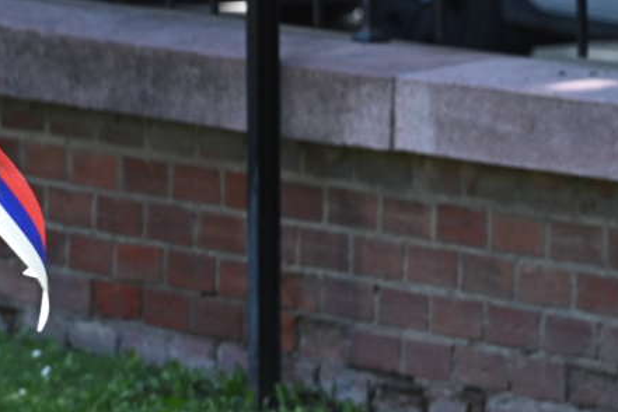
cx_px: -349
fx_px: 7570
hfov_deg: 4.6
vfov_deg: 3.1
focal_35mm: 441
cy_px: -74
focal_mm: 120
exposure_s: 1/320
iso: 250
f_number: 6.3
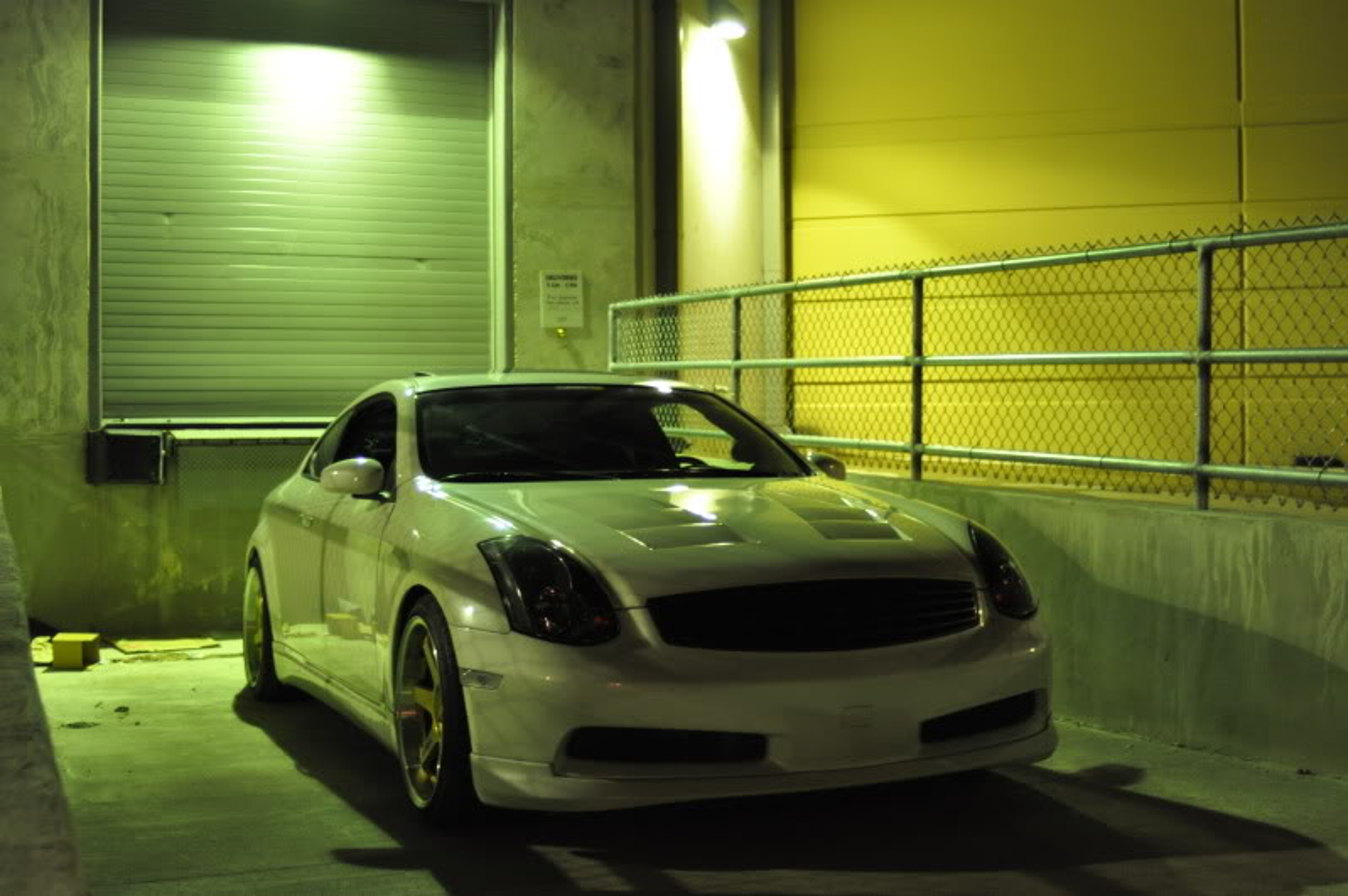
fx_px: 1571
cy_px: 448
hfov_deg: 46.4
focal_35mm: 42
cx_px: 674
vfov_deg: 31.8
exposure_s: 1/6
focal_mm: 28
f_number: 3.5
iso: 800
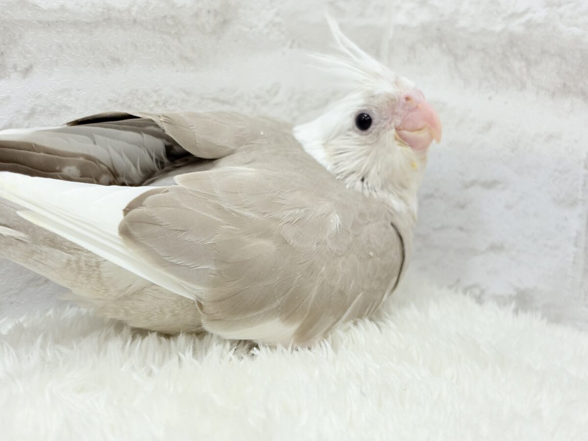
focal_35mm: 52
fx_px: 883
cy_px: 220
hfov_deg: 36.8
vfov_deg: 28.0
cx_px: 294
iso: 80
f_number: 1.6
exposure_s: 1/100
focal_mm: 5.96
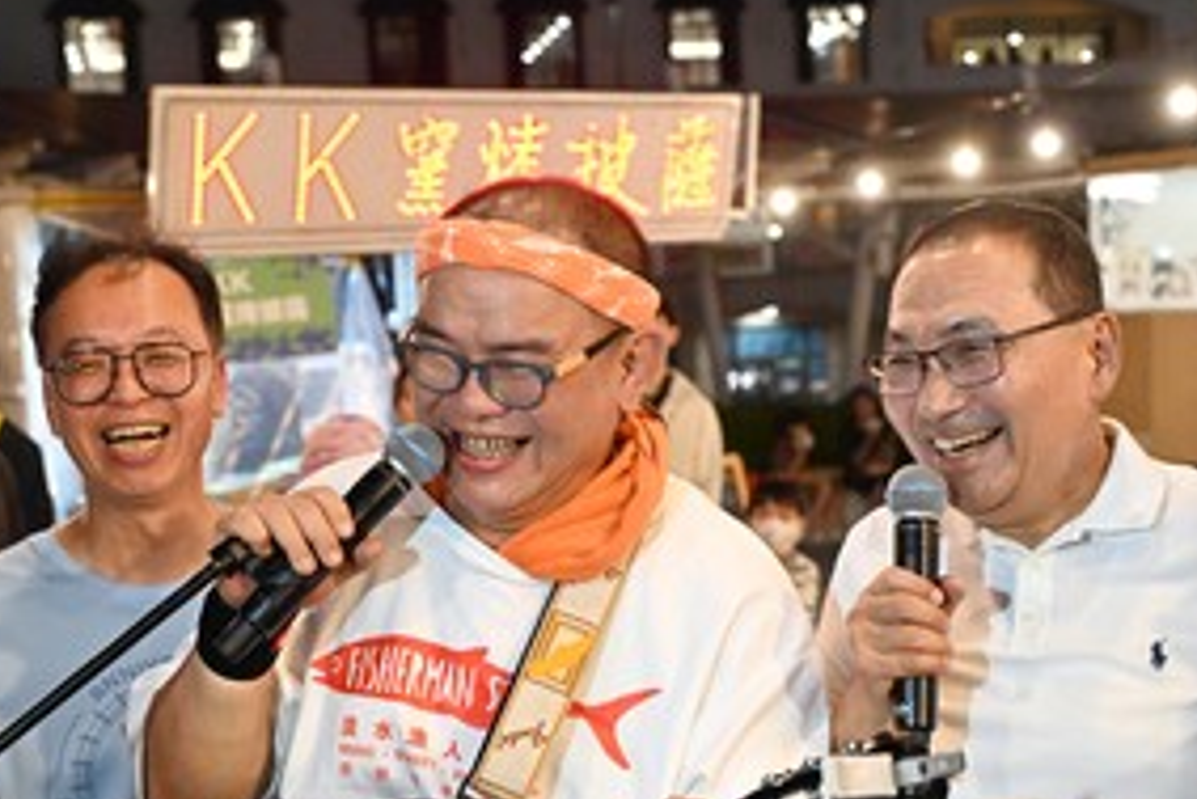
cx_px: 643
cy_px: 514
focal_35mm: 65
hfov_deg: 30.9
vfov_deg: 20.9
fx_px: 2162
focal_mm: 46
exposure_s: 1/125
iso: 3200
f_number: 4.5
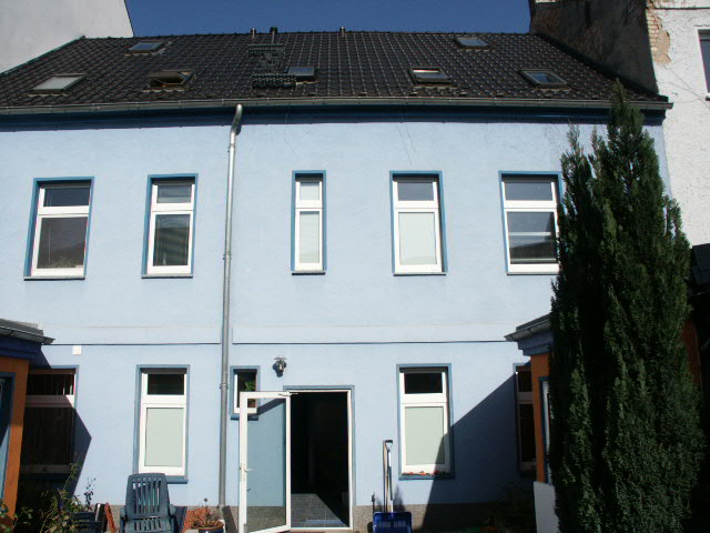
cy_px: 266
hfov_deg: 63.4
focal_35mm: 28
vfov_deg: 49.7
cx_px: 355
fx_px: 574
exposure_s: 1/1000
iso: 100
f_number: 5.6
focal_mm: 7.21
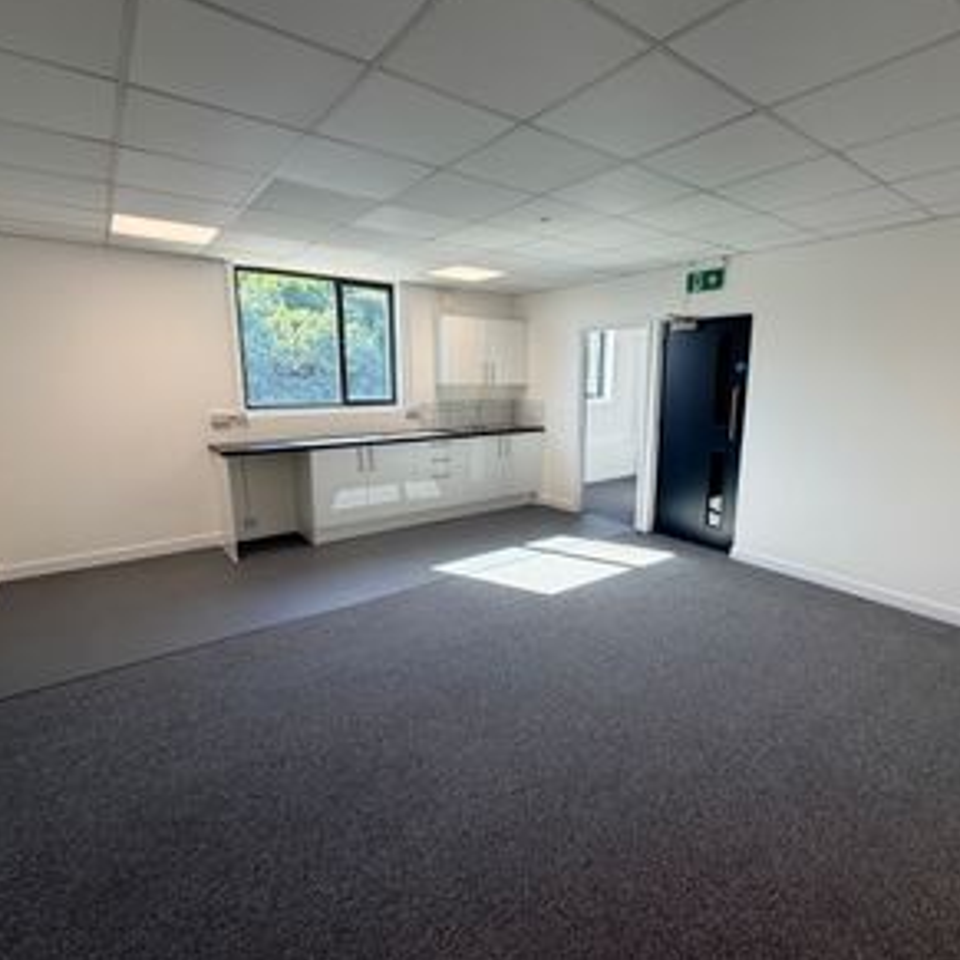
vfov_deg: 84.0
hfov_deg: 83.8
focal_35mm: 17
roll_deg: +0.2
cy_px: 472
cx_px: 515
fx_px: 533
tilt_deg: -9.6
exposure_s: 1/100
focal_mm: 2.22
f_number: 2.2
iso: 50
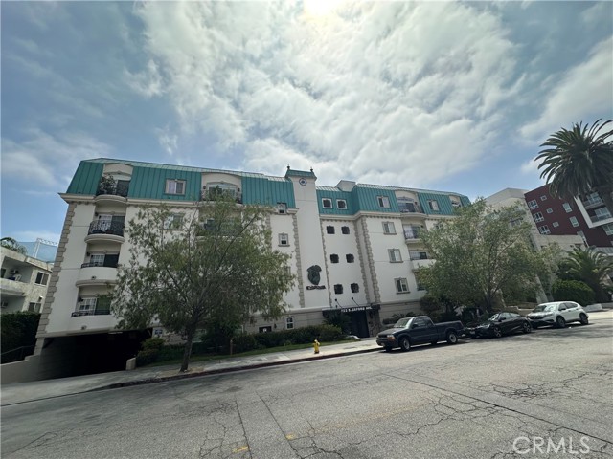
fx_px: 248
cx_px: 306
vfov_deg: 85.7
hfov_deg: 102.1
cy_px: 230
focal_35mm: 14
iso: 50
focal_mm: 2.22
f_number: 2.2
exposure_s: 1/4651
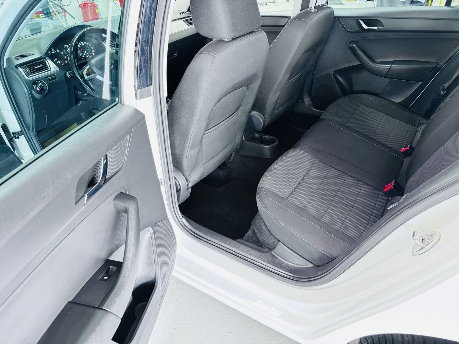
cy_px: 172
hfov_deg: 71.6
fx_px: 318
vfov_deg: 56.8
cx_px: 230
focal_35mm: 24
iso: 800
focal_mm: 6.76
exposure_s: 1/33
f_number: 1.78
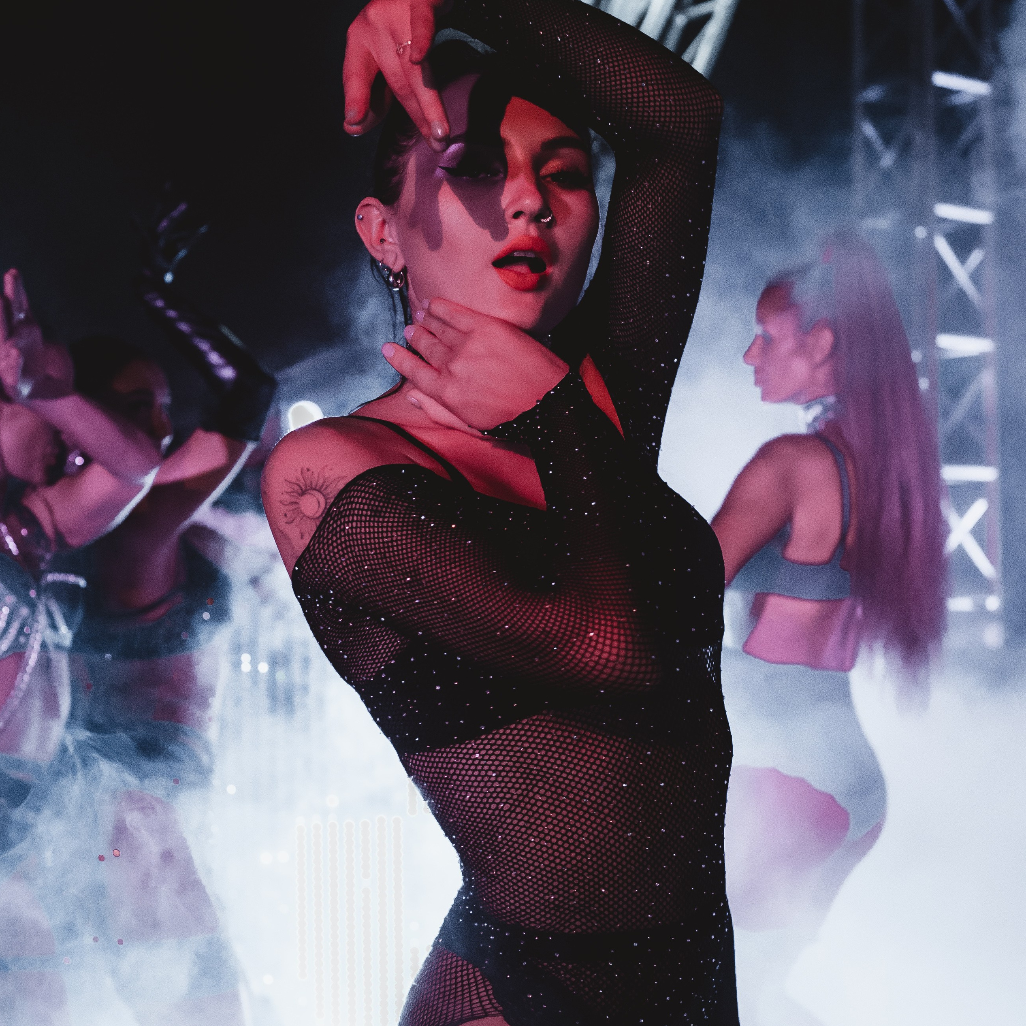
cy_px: 594
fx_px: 2247
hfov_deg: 25.7
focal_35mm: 67
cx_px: 508
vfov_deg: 25.7
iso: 3200
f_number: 3.5
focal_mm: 35
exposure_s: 1/400
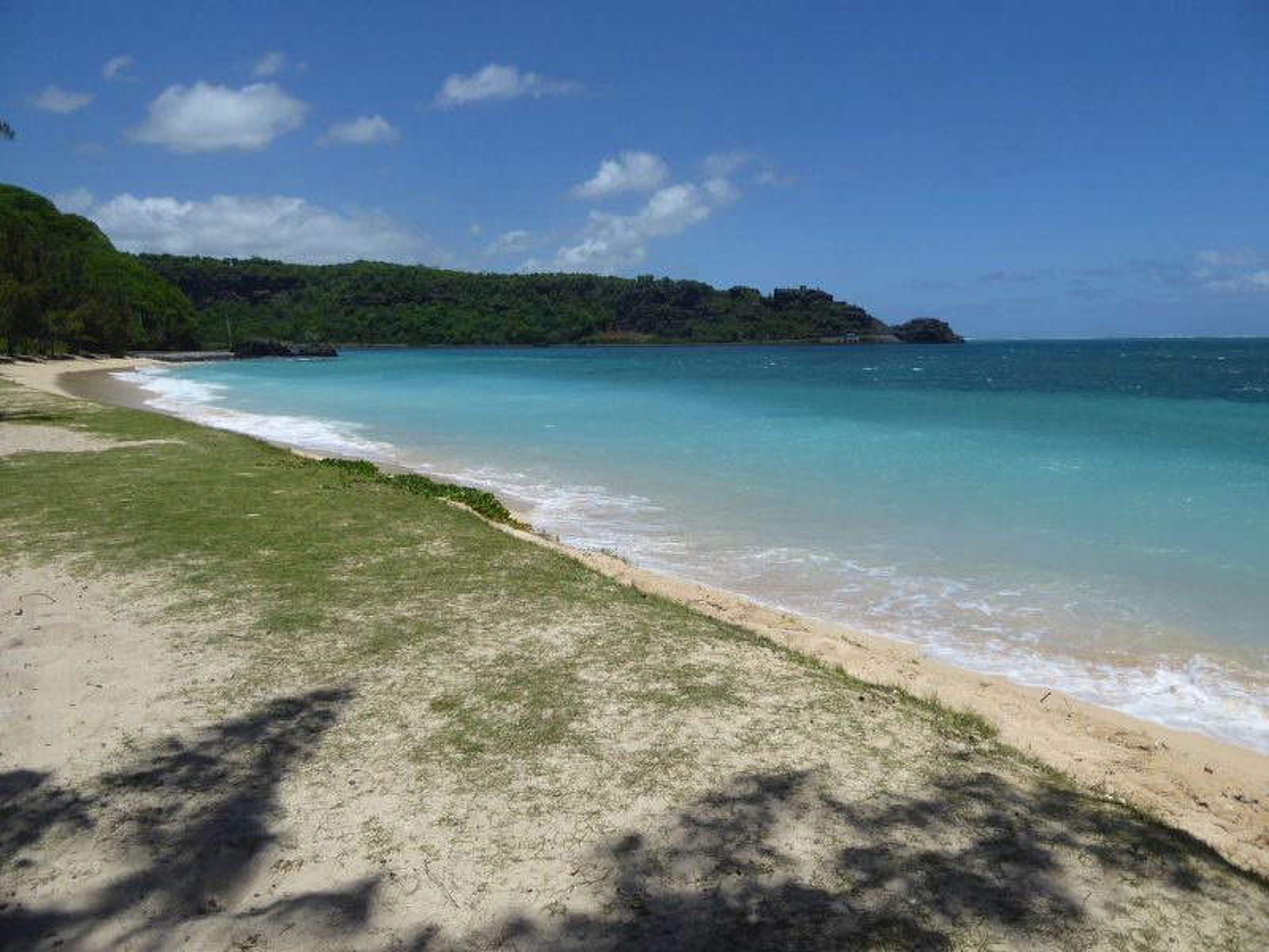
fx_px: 916
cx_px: 634
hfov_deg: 69.4
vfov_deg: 54.9
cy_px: 476
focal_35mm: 25
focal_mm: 4.3
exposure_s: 1/2000
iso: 80
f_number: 3.3
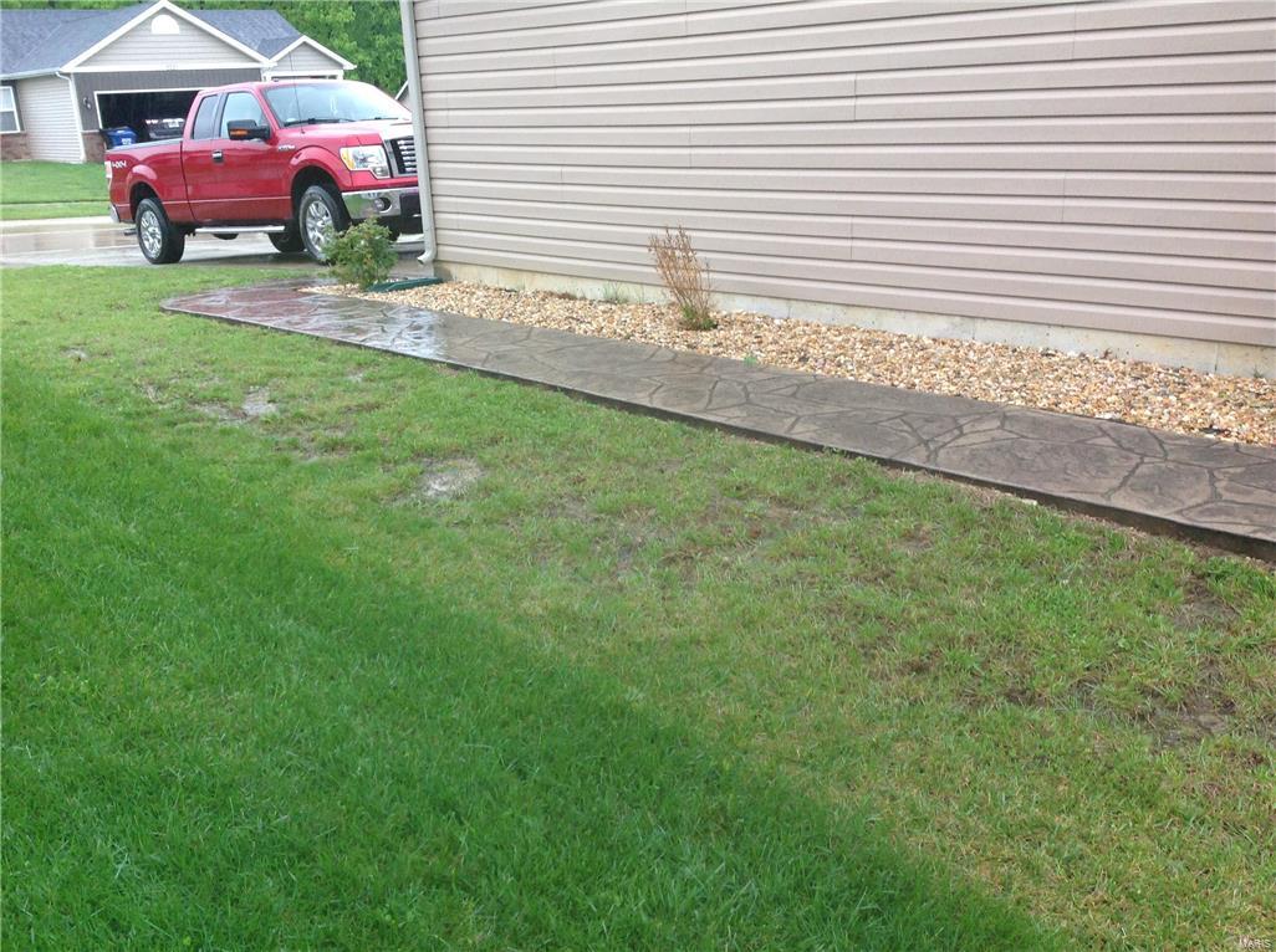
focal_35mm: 35
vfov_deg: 40.6
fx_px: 1288
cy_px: 476
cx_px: 638
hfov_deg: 52.7
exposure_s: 1/120
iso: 100
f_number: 2.4
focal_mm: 4.28
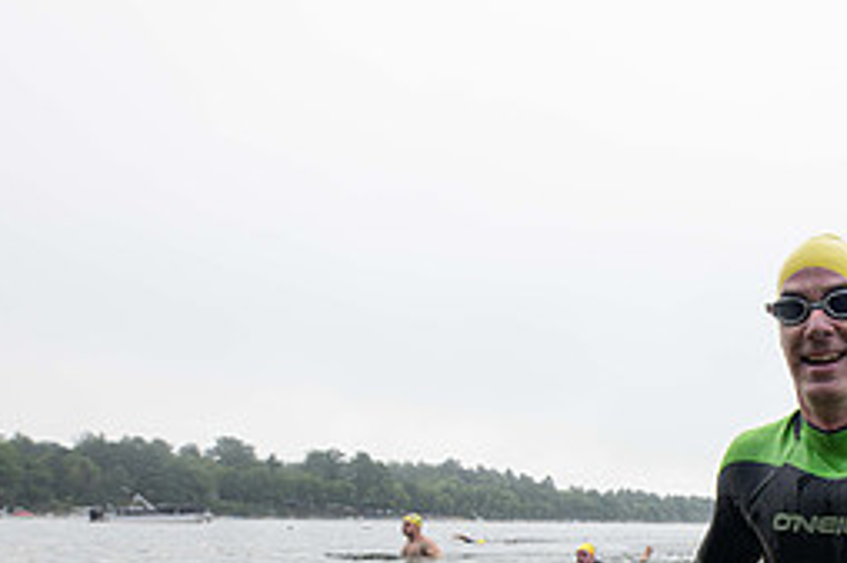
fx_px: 752
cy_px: 525
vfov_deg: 37.8
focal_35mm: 32
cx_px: 870
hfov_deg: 47.4
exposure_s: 1/640
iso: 500
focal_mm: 14
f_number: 4
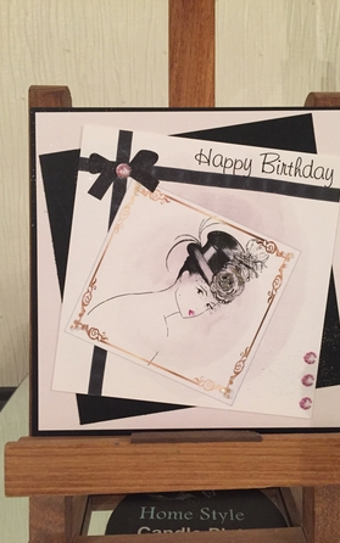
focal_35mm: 31
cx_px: 191
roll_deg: -0.2
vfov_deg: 61.2
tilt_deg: -14.0
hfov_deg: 40.6
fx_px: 459
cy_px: 272
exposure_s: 1/20
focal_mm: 4.15
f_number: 2.2
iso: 250
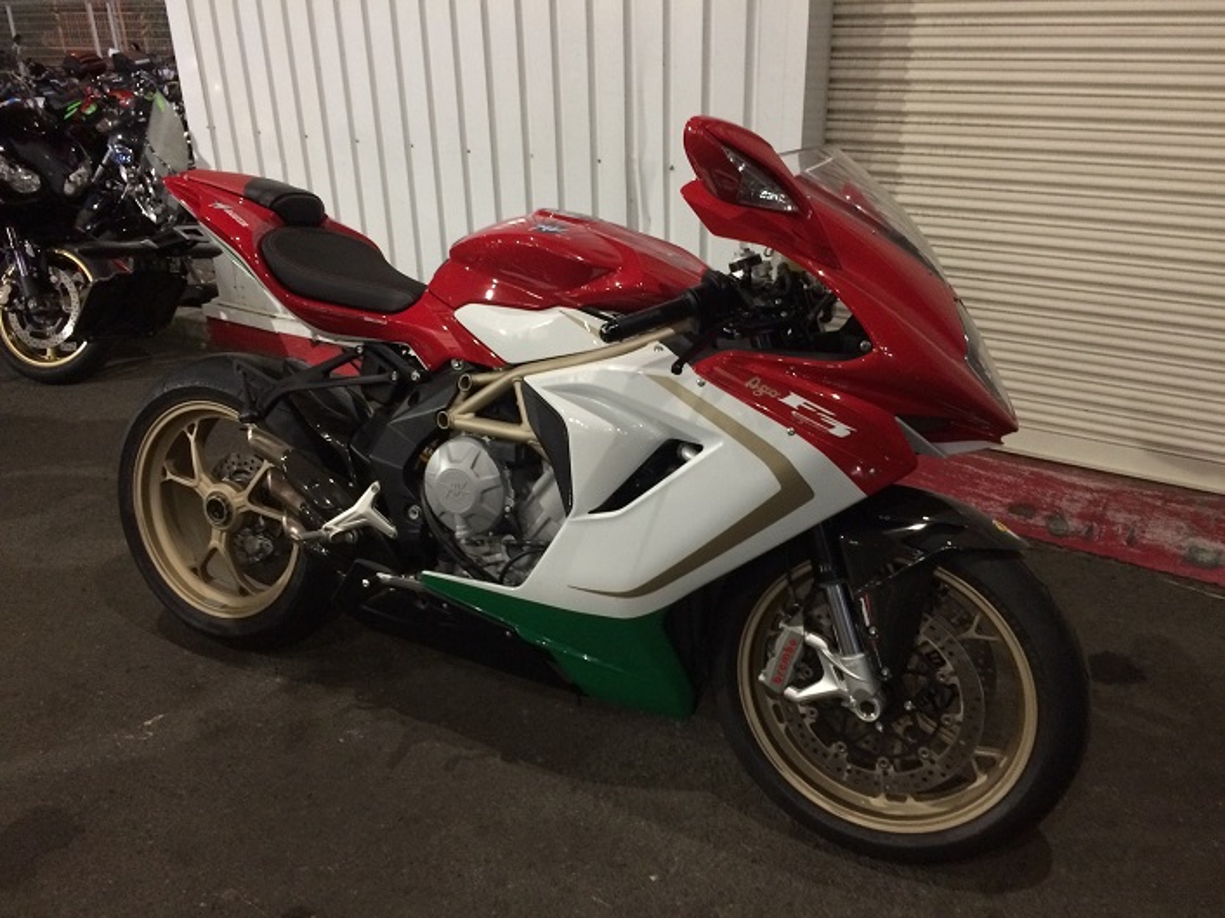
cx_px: 612
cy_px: 459
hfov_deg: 61.7
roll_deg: +0.3
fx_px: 1026
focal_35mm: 29
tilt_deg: -24.2
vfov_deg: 48.2
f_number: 2.2
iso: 320
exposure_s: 1/24
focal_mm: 4.15
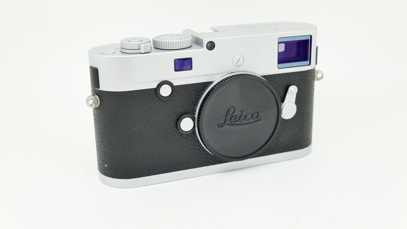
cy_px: 93
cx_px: 200
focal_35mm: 46
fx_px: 496
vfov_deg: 25.9
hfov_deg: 44.6
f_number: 8
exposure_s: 1/100
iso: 800
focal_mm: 43
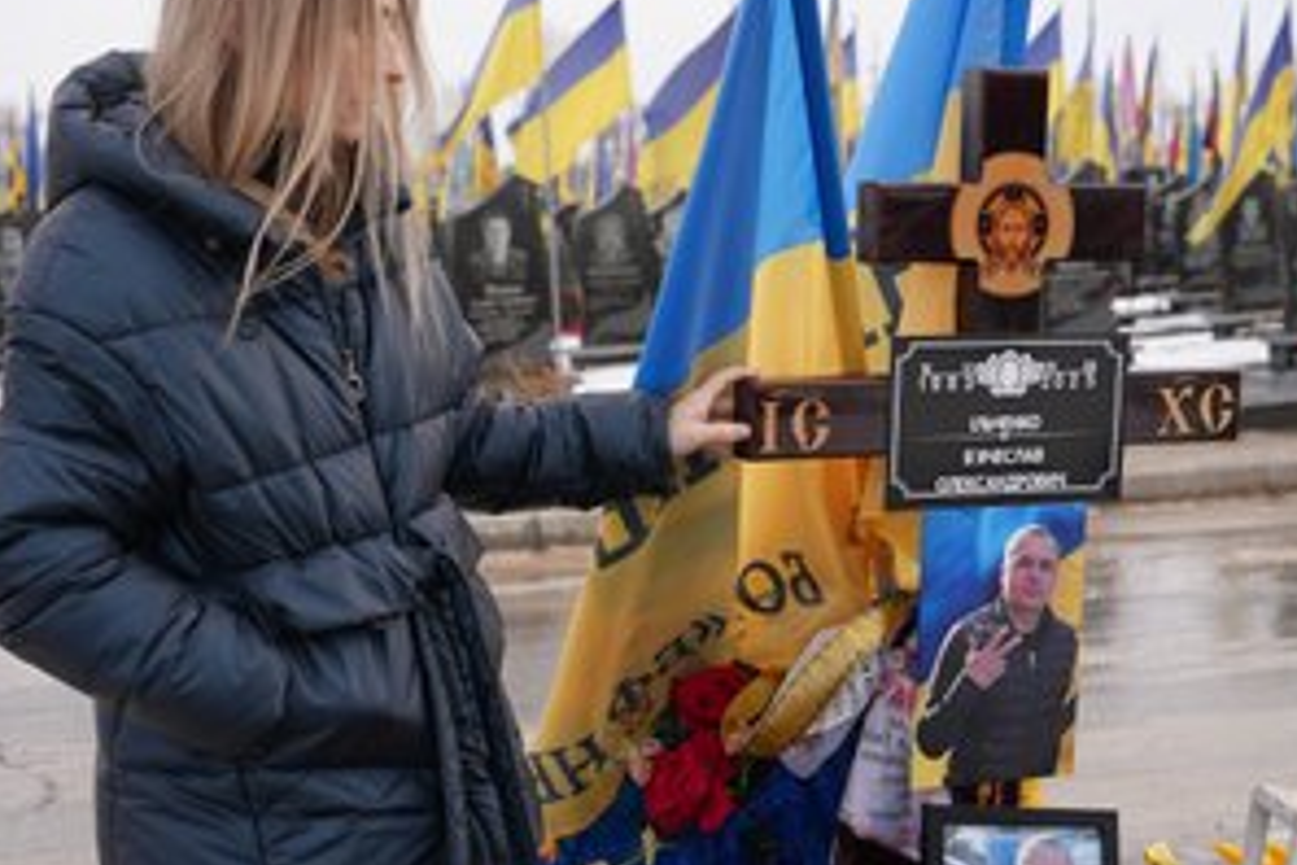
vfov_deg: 23.4
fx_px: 2089
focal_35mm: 58
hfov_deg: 34.5
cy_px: 374
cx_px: 620
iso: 80
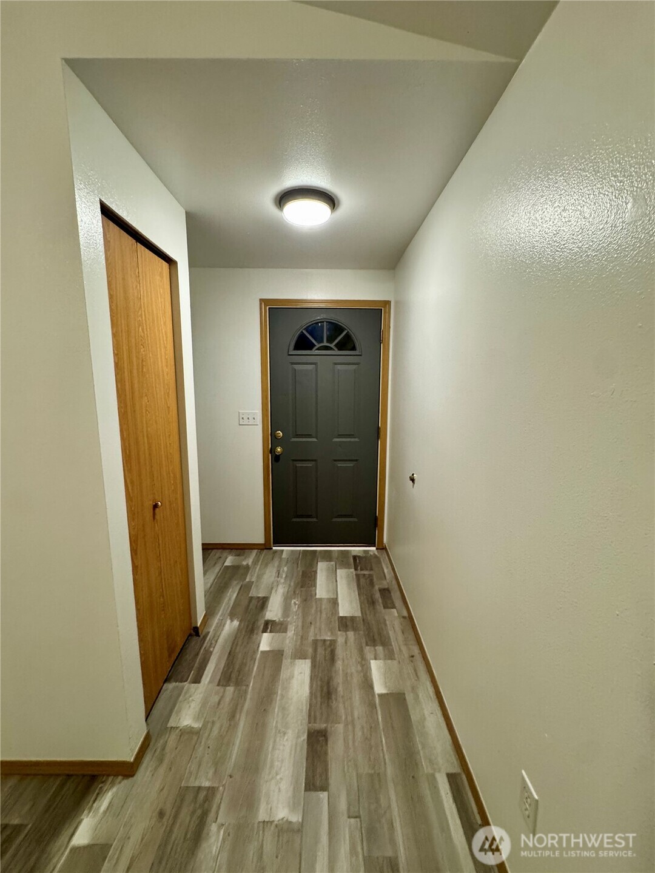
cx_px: 328
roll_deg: +0.7
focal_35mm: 14
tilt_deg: -8.6
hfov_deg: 85.7
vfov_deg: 102.0
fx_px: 353
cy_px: 436
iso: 250
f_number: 2.2
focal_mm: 2.22
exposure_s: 1/60
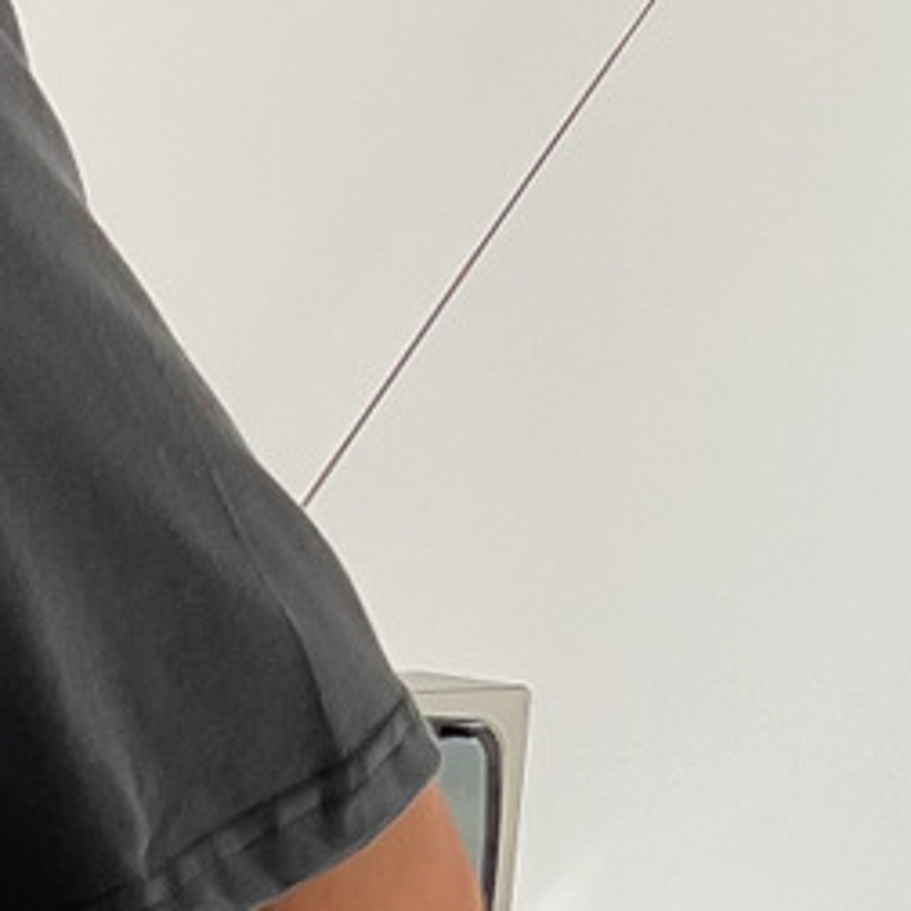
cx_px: -1063
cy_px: 2010
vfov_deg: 9.7
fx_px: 4853
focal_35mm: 163
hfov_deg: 9.8
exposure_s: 1/220
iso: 16
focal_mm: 3
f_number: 1.8
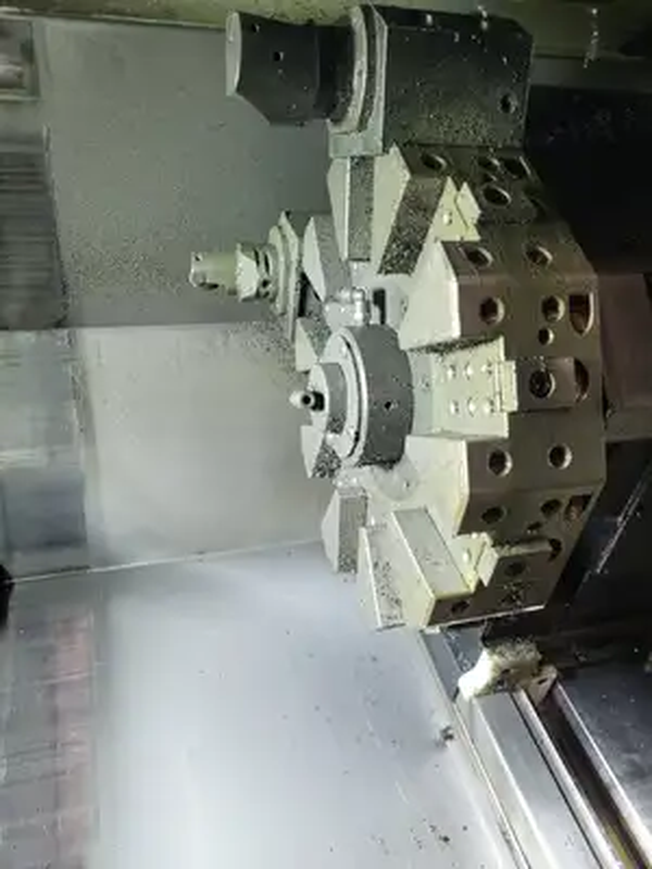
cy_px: 434
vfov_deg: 67.3
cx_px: 326
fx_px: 653
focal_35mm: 26
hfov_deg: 53.1
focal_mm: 5.4
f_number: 1.8
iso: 160
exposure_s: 1/40
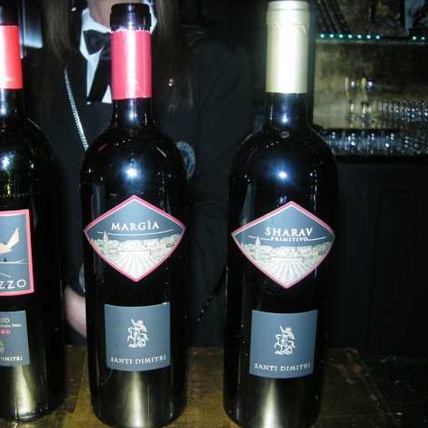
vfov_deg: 39.2
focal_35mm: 43
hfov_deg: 38.9
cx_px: 161
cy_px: 214
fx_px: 602
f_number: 2.7
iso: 64
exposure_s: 1/60
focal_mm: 7.5
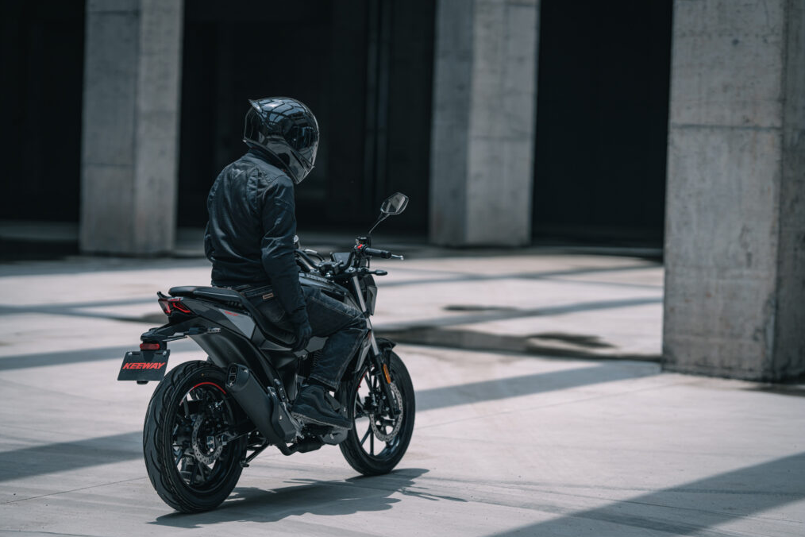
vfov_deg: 12.9
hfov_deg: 19.3
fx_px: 2370
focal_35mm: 106
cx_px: 399
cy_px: 270
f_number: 2
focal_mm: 105
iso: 50
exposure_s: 1/3200
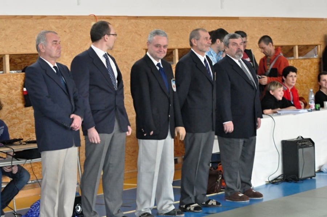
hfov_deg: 19.5
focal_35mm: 105
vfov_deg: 13.0
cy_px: 108
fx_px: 952
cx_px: 164
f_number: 5.6
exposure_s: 1/60
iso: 3200
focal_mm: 70
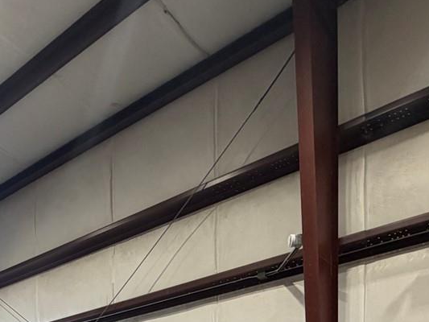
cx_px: 116
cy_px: 466
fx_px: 521
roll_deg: +1.4
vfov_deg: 26.4
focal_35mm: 42
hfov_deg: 43.6
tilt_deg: +1.6
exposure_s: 1/121
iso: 100
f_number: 2.2
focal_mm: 2.22
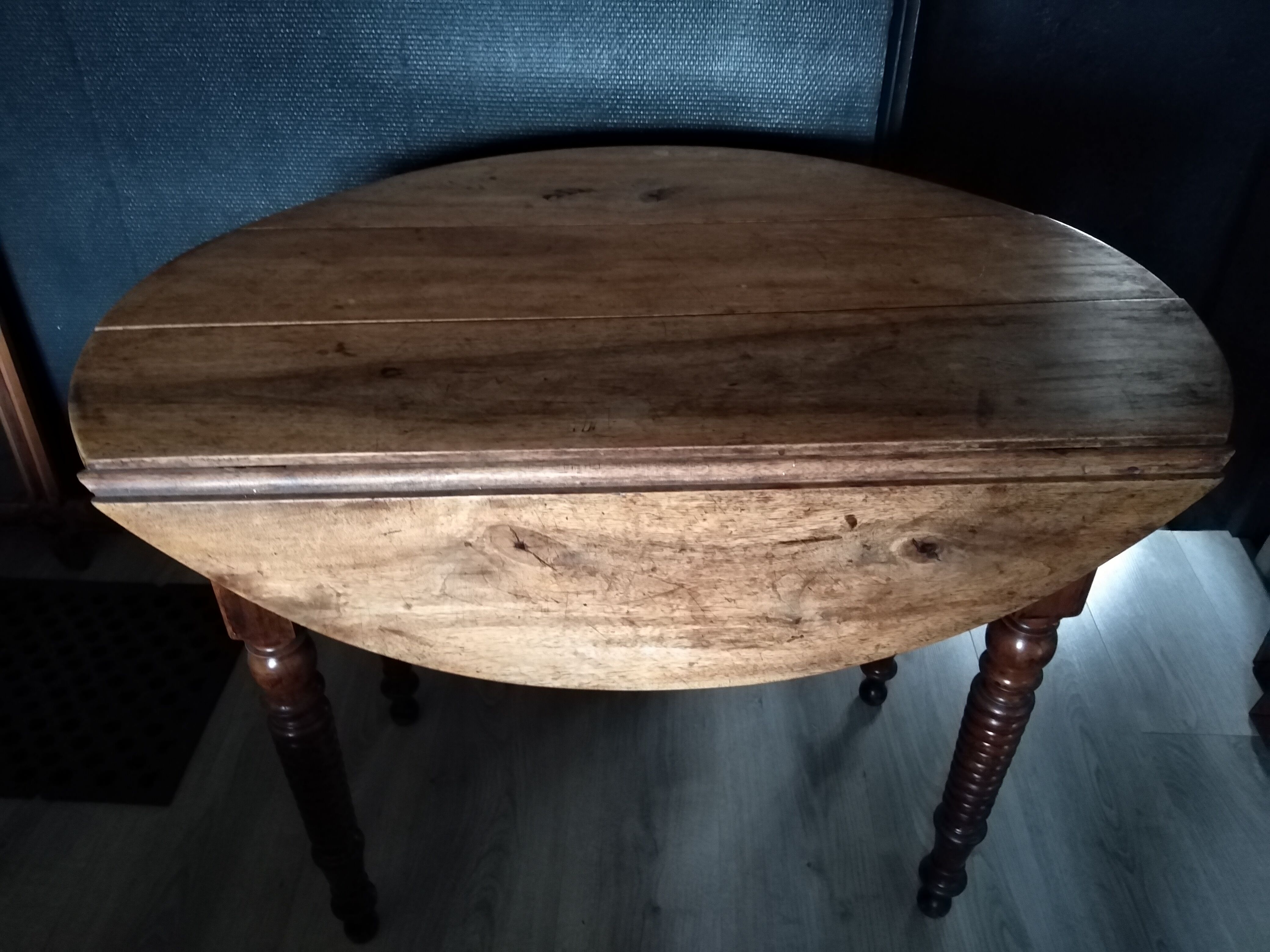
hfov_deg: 67.3
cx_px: 635
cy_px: 476
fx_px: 954
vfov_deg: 53.1
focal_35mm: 26
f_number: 1.8
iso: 972
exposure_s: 1/15
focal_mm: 3.59
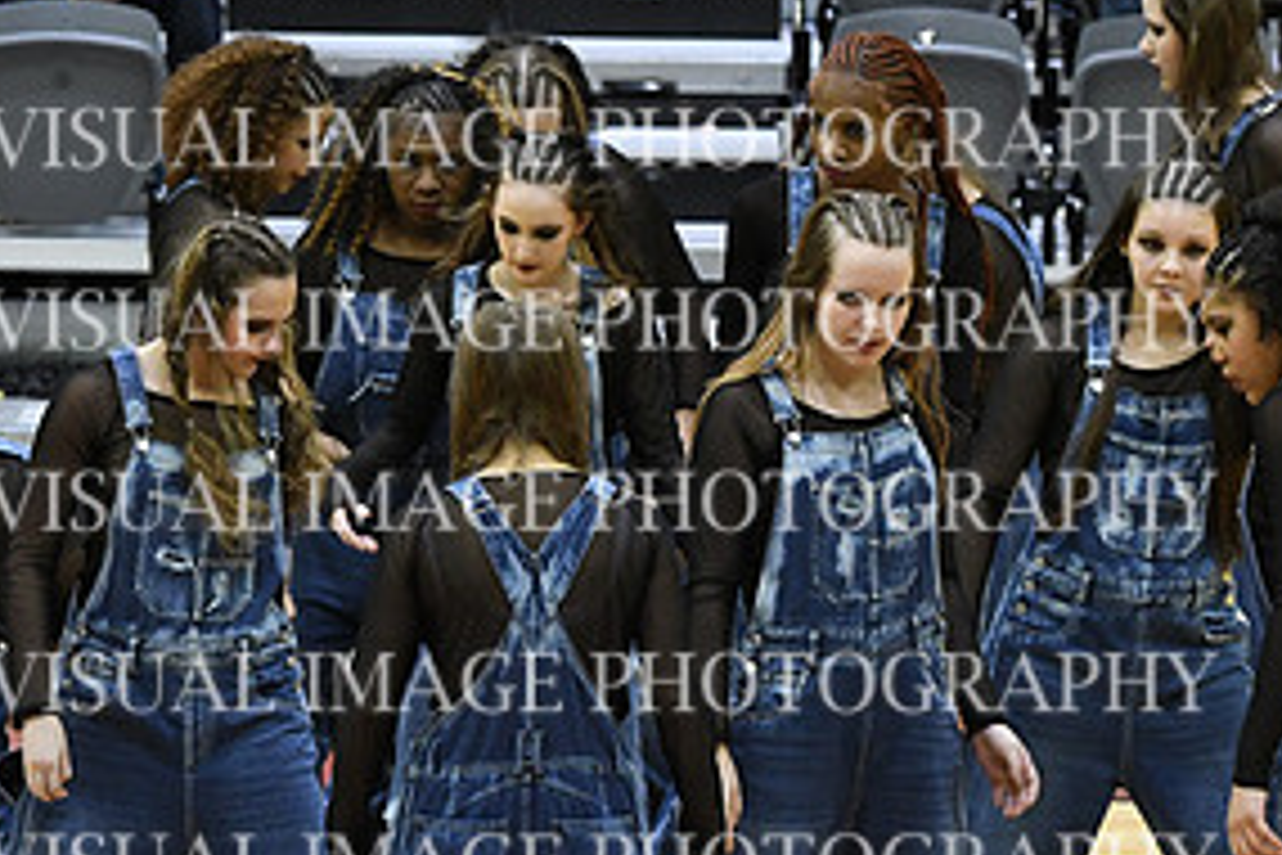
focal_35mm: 380
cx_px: 567
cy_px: 592
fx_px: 13531
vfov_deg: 3.6
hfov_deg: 5.4
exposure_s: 1/250
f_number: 4
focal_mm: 125
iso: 4000
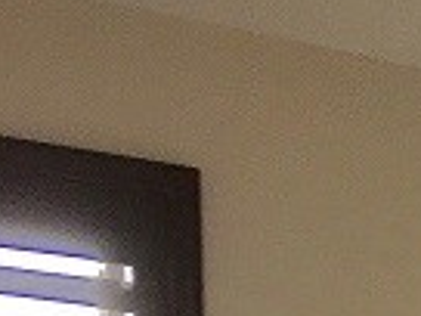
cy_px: 714
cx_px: 1218
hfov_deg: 9.4
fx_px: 2092
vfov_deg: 8.1
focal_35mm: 172
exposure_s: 1/100
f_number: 2.2
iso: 32
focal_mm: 4.15
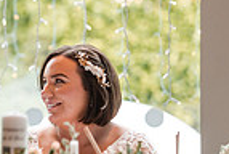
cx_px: -144
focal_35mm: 344
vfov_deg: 4.0
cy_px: 55
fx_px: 2193
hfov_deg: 5.9
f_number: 1.4
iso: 500
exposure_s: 1/500
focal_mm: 85
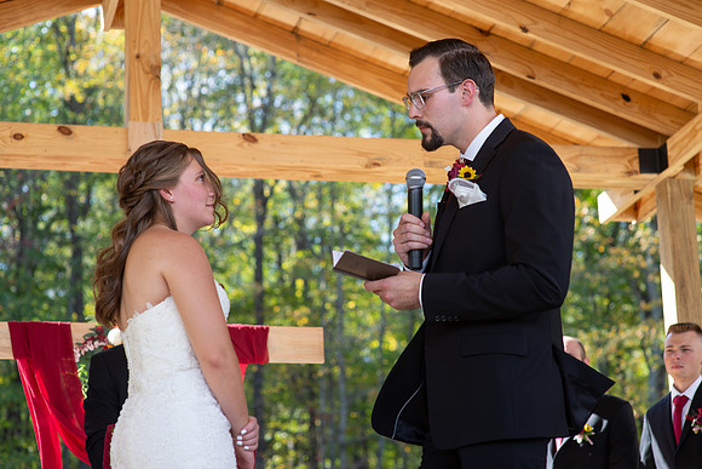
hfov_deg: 21.8
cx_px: 351
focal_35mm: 94
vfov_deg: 14.6
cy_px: 234
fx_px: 1826
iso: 400
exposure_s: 1/500
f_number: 4.5
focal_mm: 85
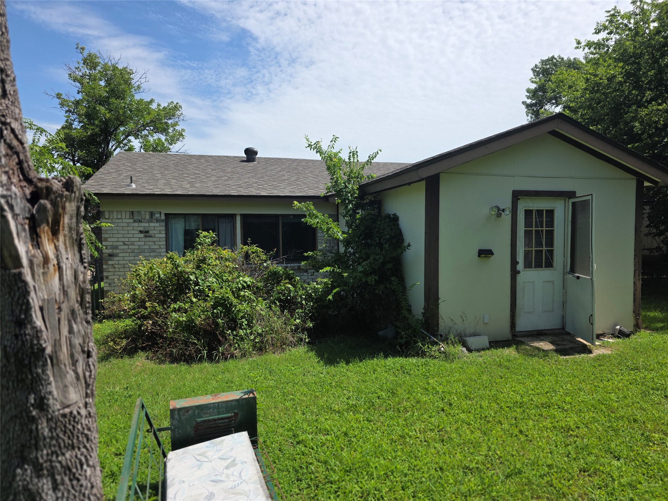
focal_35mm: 23
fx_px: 444
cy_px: 250
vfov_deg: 58.9
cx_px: 334
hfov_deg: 73.9
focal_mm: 6.3
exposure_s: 1/5958
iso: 80
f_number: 1.7
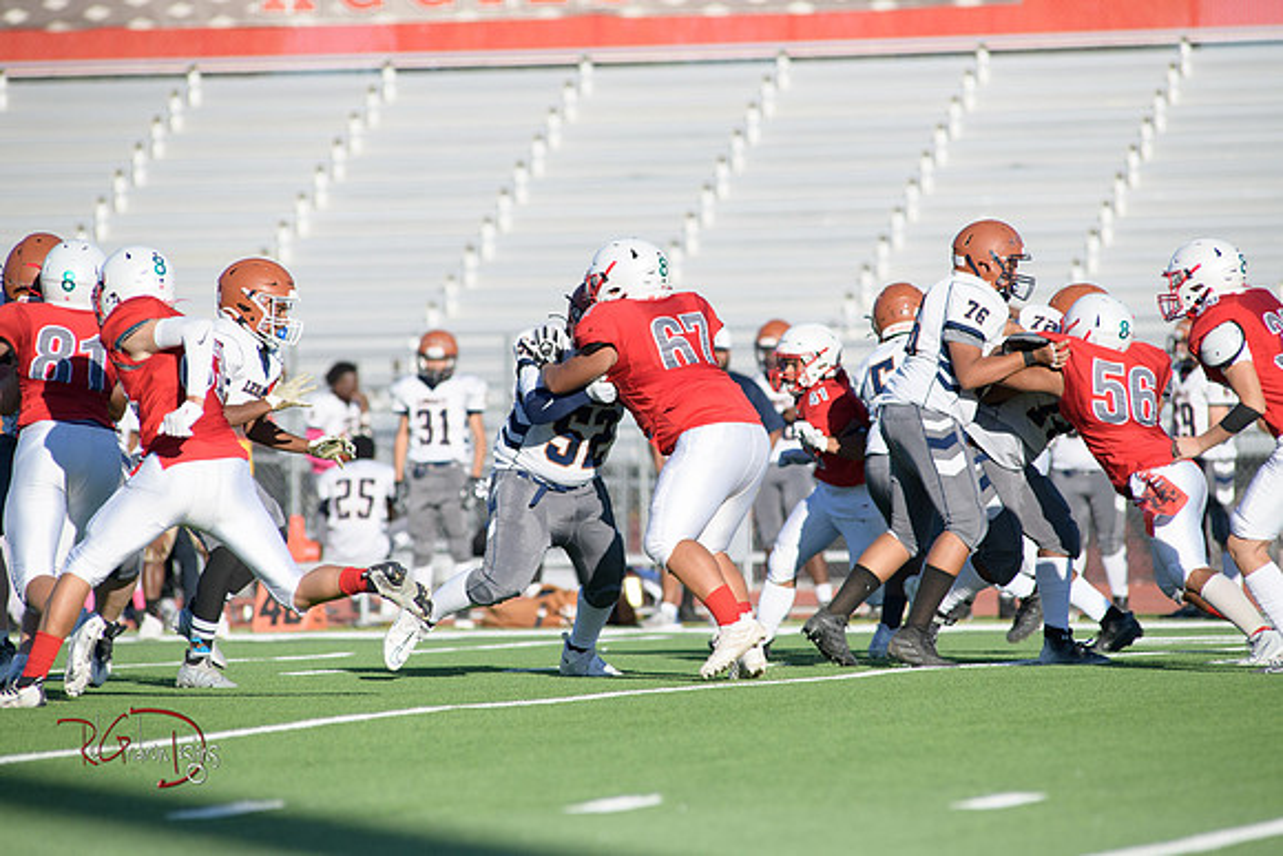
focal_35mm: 300
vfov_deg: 4.6
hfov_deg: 6.9
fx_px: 10694
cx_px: 642
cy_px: 428
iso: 1000
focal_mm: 300
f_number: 5
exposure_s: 1/8000
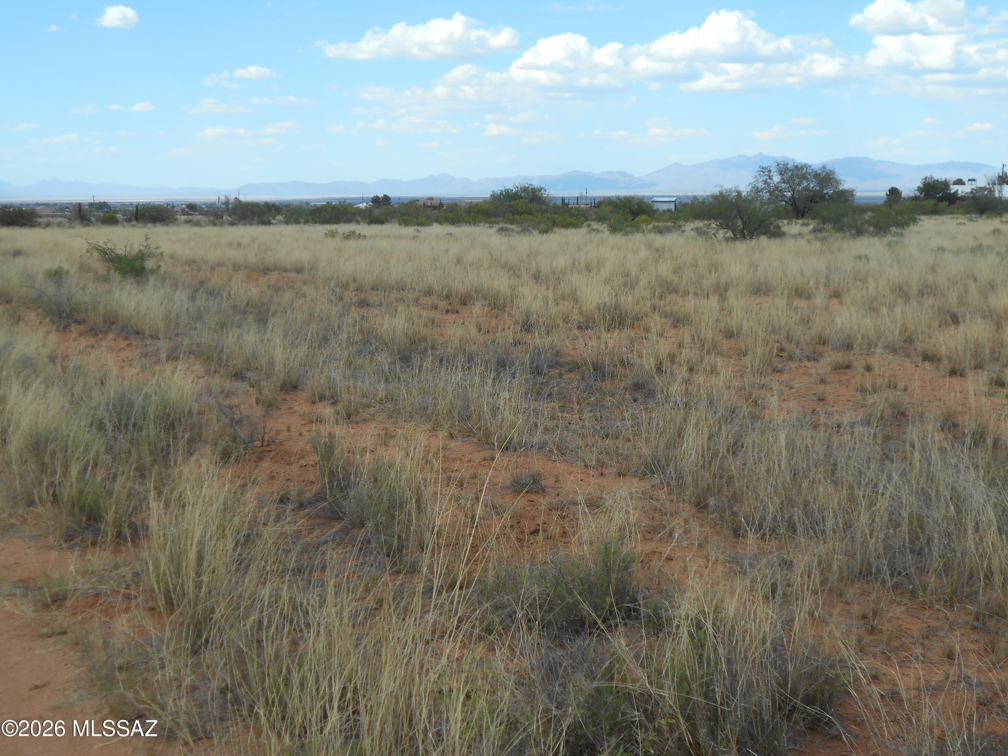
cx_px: 515
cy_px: 377
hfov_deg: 42.9
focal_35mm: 44
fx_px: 1281
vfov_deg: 32.9
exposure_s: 1/500
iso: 80
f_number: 4.2
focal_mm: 7.7
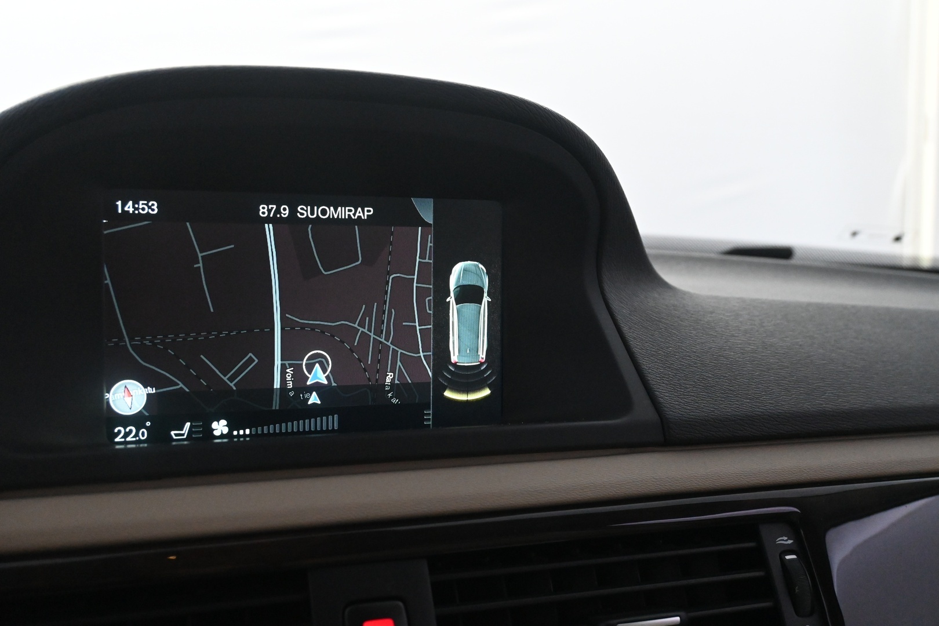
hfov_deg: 52.2
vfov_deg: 36.2
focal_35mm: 37
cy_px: 313
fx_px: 958
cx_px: 470
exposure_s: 1/100
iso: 4000
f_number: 5.6
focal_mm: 24.5
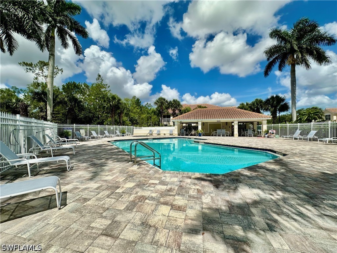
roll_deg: +0.6
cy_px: 126
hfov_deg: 102.1
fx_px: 136
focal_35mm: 14
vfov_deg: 85.7
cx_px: 168
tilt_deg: +1.0
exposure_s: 1/4651
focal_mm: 2.22
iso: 50
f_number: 2.2
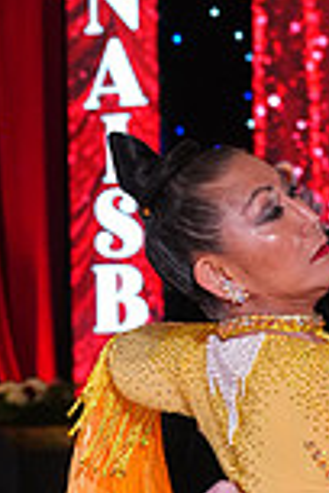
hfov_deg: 4.8
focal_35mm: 284
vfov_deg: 7.2
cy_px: 686
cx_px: 408
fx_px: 3893
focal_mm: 75
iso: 3200
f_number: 5.6
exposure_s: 1/250
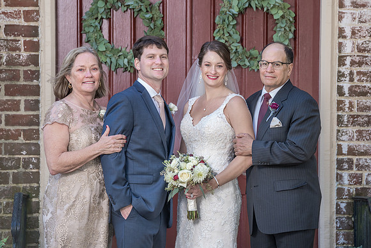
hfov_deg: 9.6
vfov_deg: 6.4
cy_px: 124
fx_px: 2207
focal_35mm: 214
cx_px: 196
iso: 400
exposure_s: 1/200
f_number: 4
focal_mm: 186
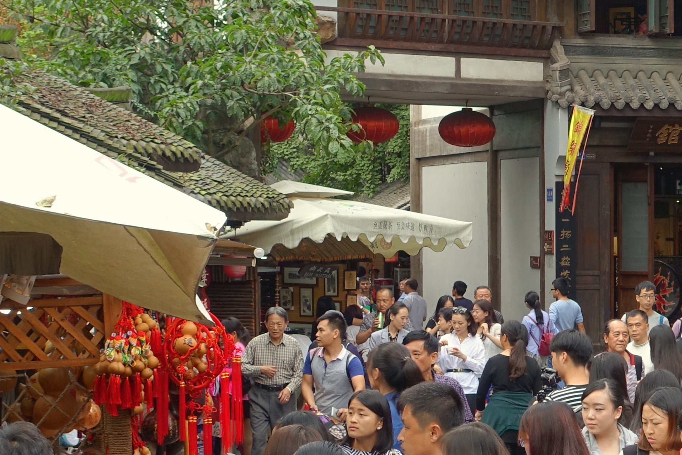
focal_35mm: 109
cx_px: 787
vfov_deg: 12.6
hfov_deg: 18.0
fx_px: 2065
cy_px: 275
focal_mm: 15.74
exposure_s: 1/160
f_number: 4
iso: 125
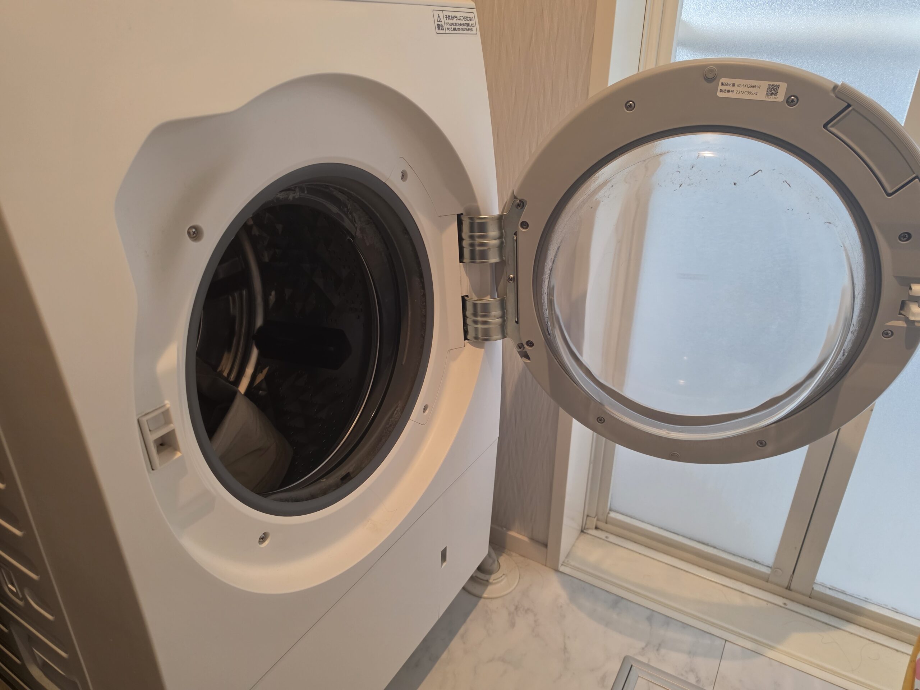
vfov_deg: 58.9
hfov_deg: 73.9
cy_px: 345
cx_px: 460
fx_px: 611
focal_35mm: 23
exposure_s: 1/100
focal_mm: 6.5
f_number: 1.4
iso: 320
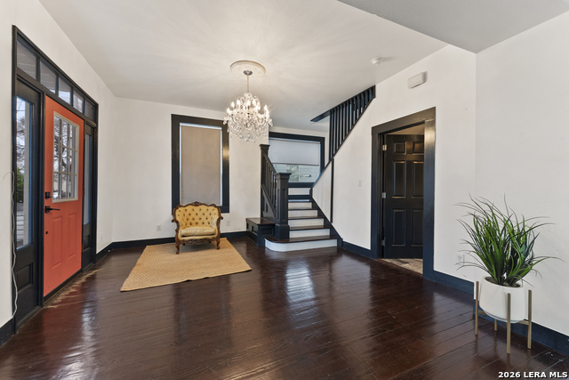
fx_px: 221
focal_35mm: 14
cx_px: 284
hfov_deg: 104.2
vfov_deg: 81.2
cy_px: 190
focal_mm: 14
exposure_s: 1/1.25
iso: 800
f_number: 5
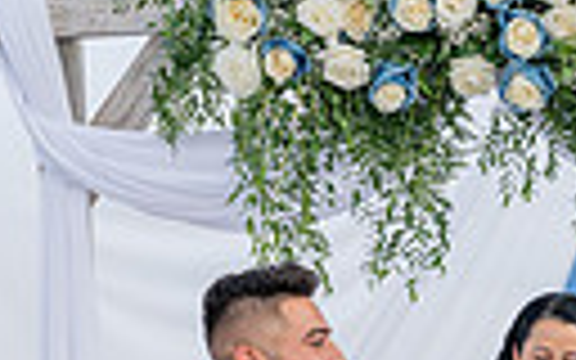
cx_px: 702
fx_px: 1742
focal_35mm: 111
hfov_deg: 17.8
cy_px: 574
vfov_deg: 11.2
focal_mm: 24
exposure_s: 1/125
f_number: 6.3
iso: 200
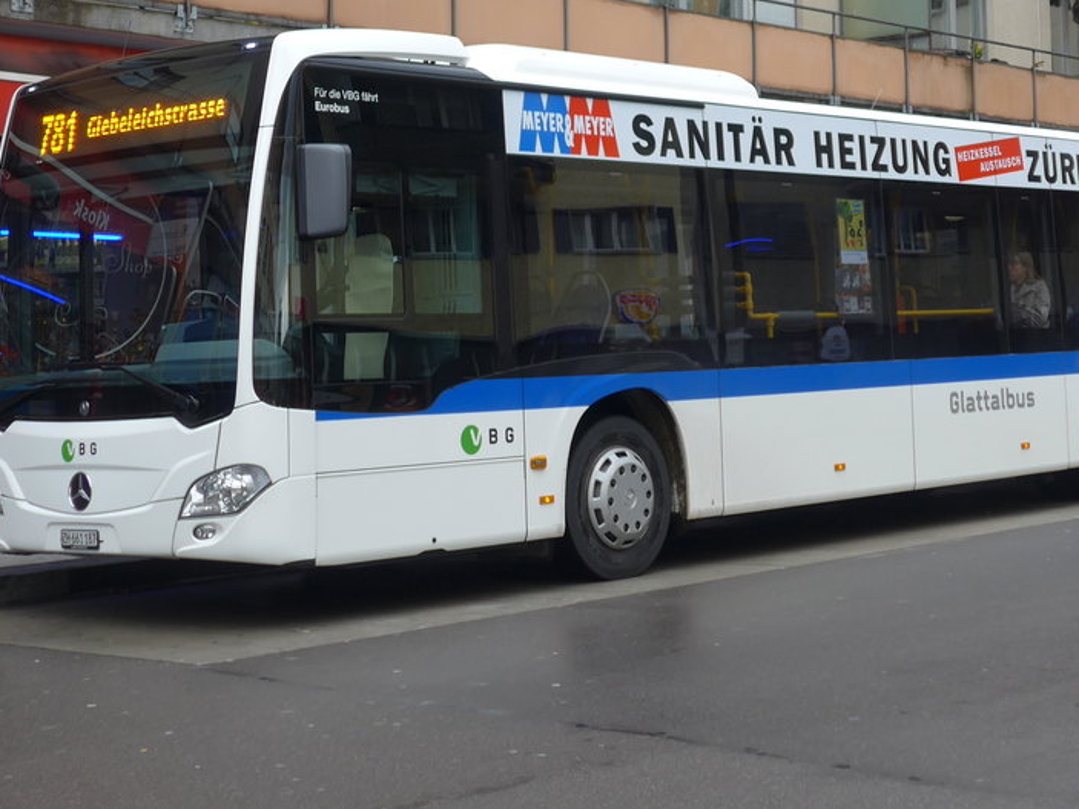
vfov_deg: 20.7
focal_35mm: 70
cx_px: 637
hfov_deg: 27.7
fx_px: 2182
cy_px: 121
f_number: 2.8
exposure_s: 1/250
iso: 80
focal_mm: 8.4
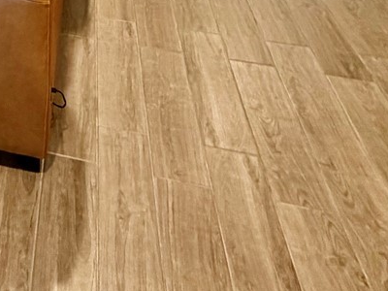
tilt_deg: -8.2
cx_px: -98
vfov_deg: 18.7
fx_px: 628
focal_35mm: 56
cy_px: -263
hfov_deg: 28.9
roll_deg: +0.4
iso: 200
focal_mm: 2.22
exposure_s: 1/60
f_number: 2.2
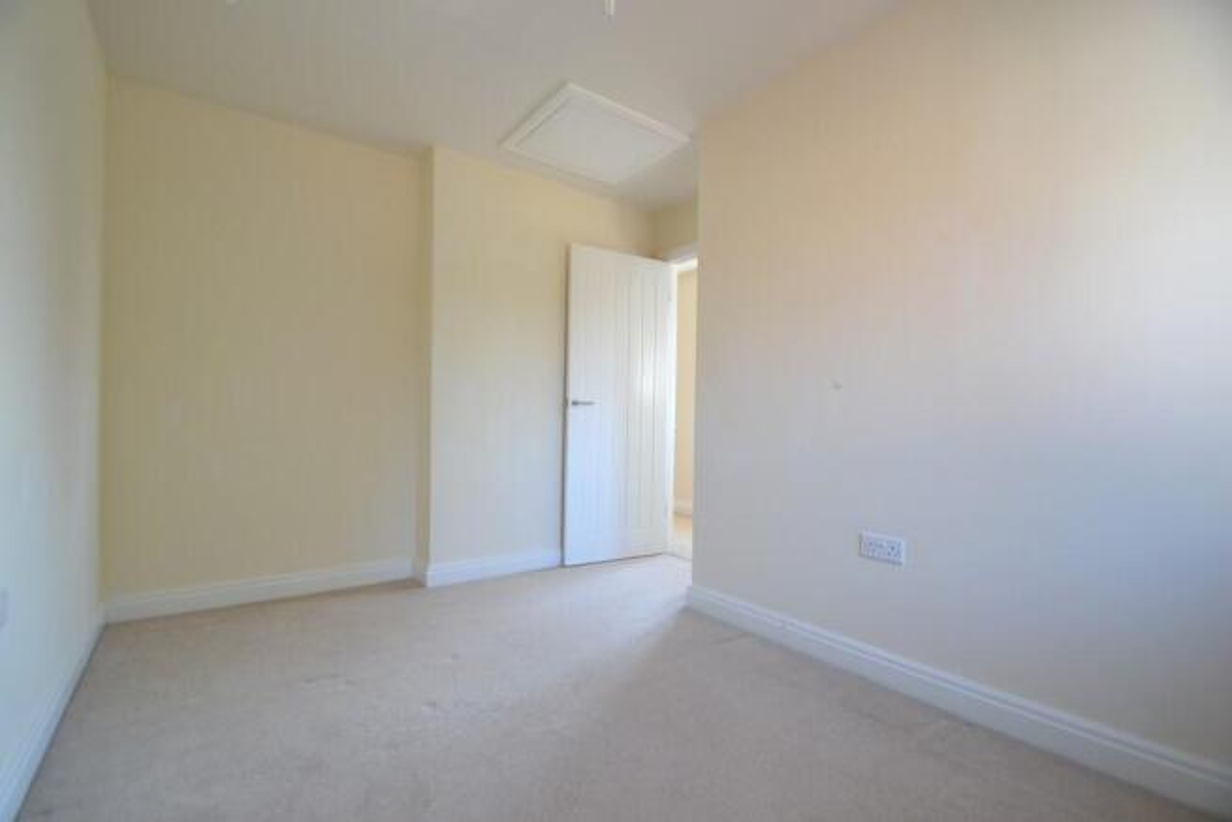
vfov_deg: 77.4
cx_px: 616
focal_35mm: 15
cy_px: 411
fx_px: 513
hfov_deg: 100.4
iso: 400
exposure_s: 1/60
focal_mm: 10
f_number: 3.5
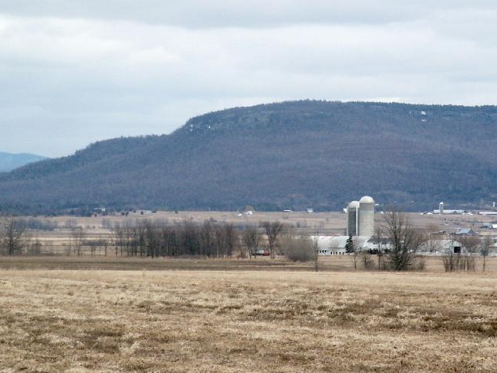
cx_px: 283
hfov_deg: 9.1
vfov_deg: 6.8
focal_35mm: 218
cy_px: 145
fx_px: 3131
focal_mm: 28.22
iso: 64
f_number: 8
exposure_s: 1/180
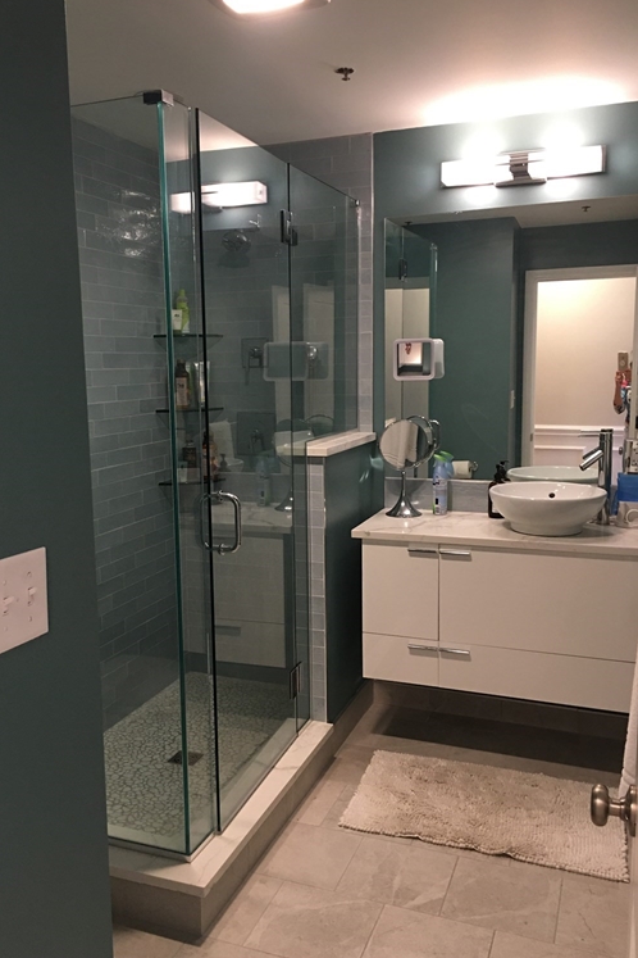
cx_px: 279
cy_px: 486
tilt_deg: -8.2
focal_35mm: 31
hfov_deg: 42.2
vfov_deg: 60.3
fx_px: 824
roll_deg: +1.6
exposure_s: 1/15
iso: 50
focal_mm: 4.15
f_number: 2.2
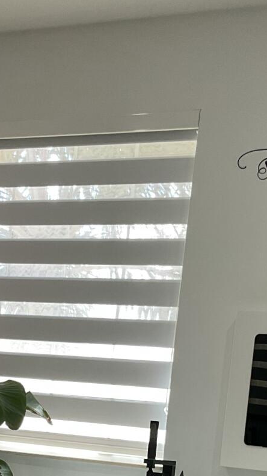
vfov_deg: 25.4
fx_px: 1008
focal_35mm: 80
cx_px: 43
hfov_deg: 15.0
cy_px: 456
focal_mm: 3
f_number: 1.8
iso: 40
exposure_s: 1/60
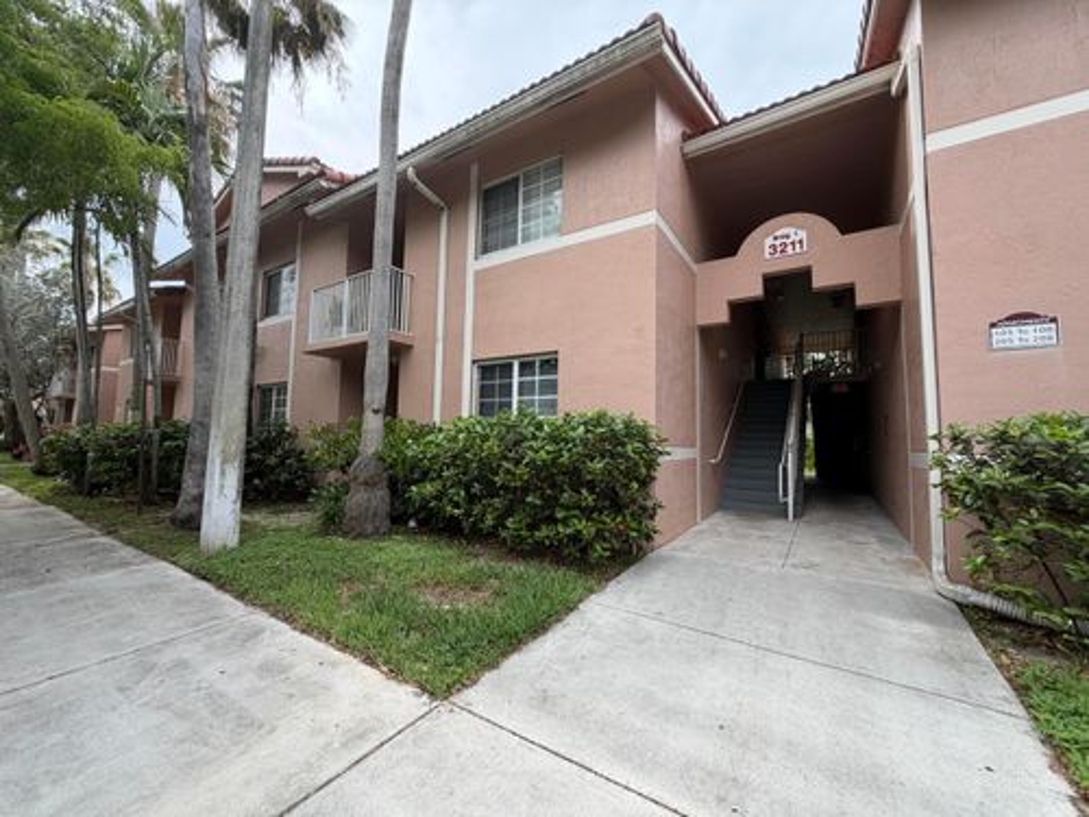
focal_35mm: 14
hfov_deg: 102.1
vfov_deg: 85.7
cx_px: 544
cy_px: 408
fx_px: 440
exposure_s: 1/502
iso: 50
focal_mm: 2.22
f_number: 2.2
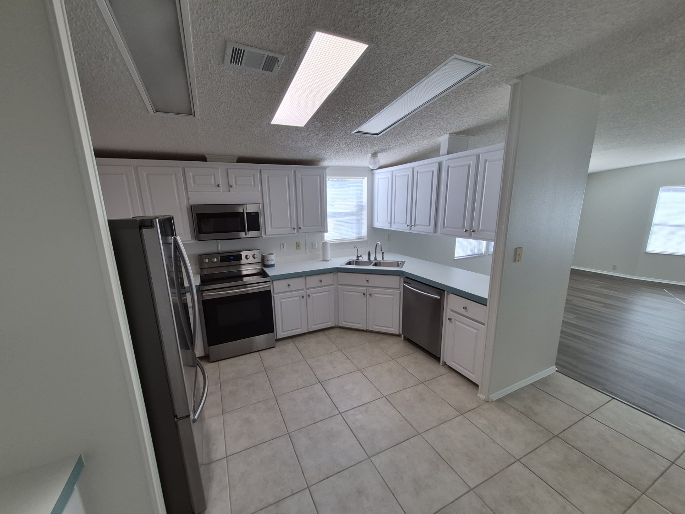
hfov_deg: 106.2
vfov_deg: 89.9
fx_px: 257
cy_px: 257
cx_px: 342
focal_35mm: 13
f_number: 2.2
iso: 80
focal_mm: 1.74
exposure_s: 1/120
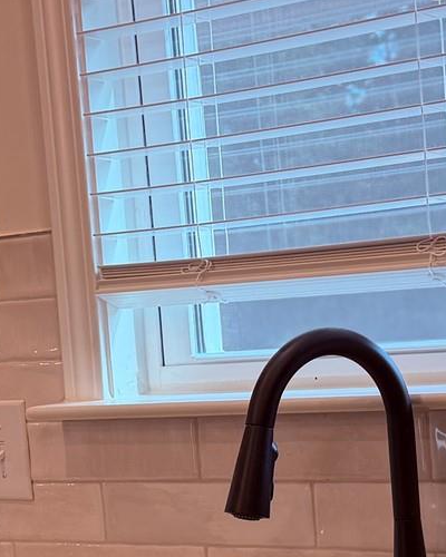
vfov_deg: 19.8
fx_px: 1584
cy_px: 423
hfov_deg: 16.0
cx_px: 278
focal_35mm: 96
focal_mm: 6.76
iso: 80
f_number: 1.78
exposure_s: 1/152
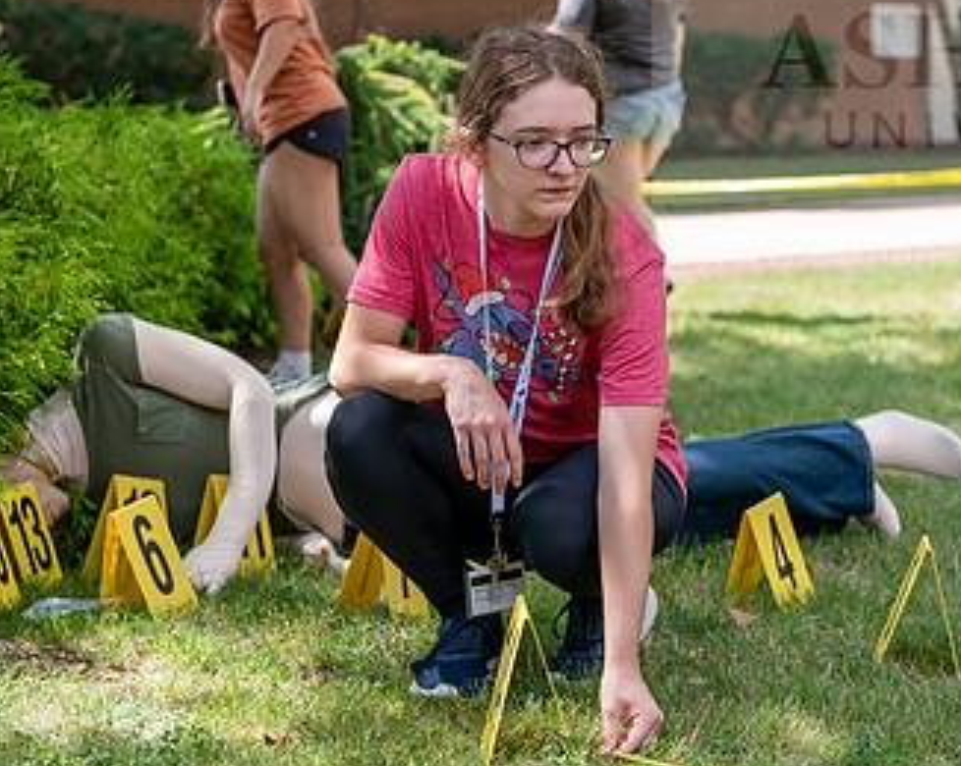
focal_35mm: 97
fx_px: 2756
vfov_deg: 15.8
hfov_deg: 19.8
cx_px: 563
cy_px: 314
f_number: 3.5
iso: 160
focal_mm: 58
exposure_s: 1/400
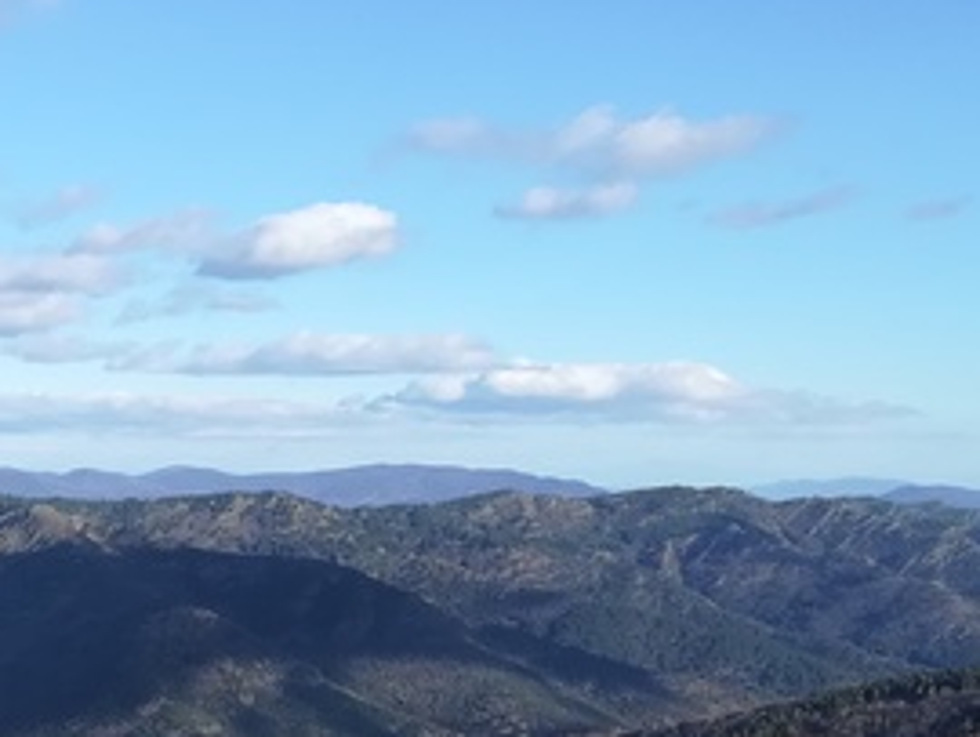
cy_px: 610
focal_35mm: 77
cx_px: 0
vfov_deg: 18.9
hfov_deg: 24.2
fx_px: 2182
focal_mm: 3.83
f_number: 2.2
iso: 50
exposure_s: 1/830
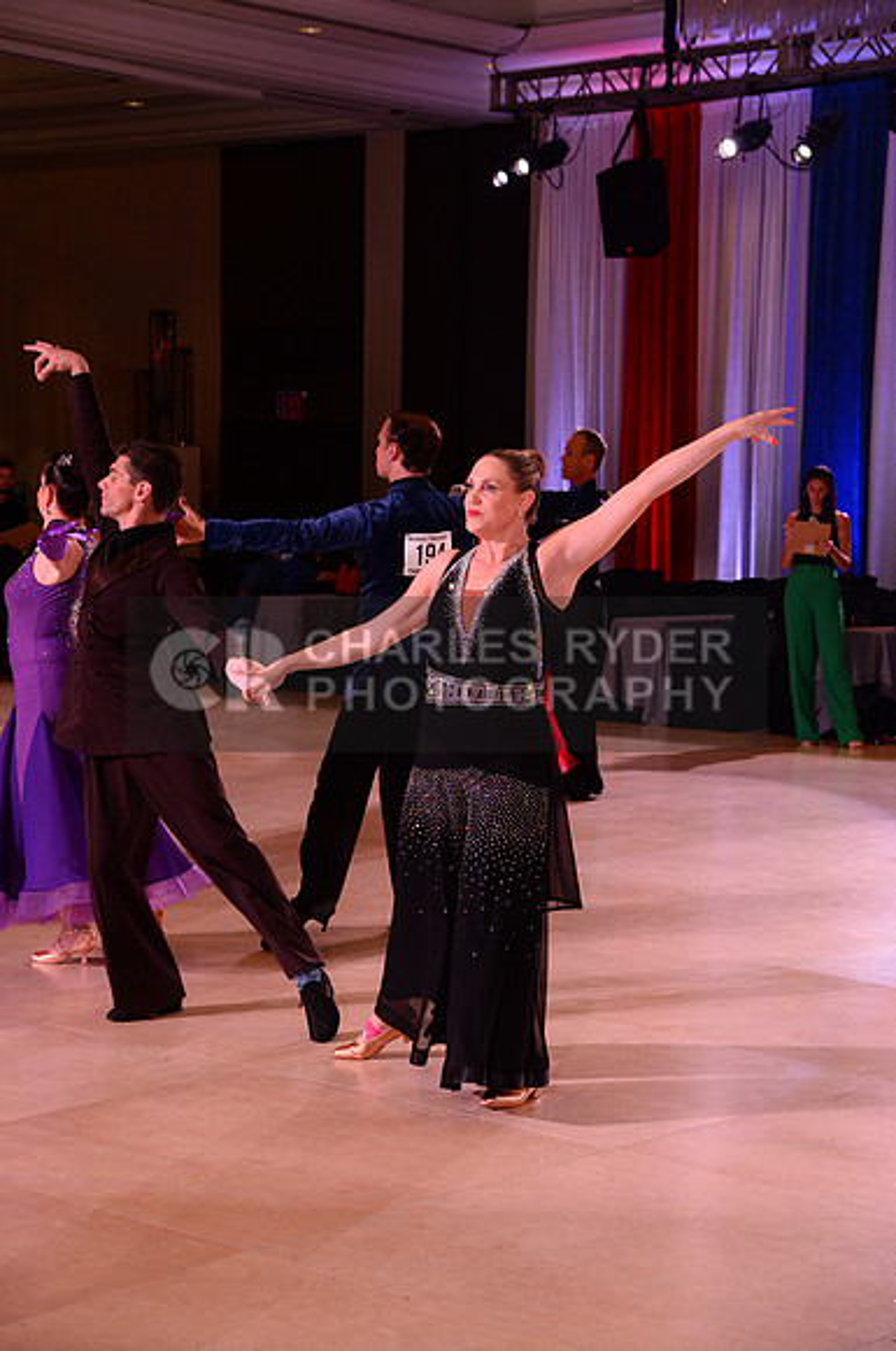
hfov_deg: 18.1
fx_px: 2808
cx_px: 448
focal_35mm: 75
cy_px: 676
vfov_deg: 27.0
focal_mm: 75
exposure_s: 1/250
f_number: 7.1
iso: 2500
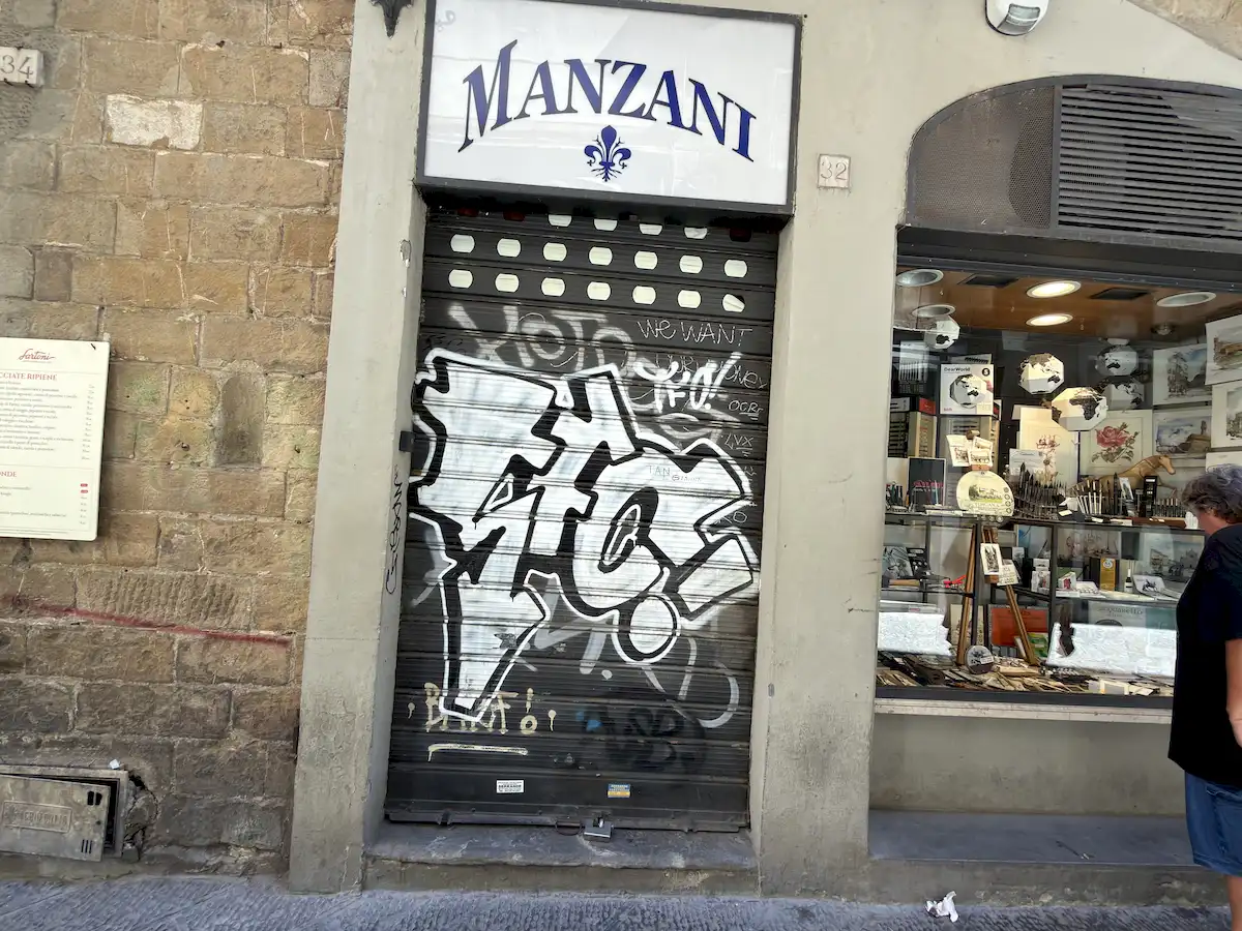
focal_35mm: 16
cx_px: 621
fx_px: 574
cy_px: 466
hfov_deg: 94.5
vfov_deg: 78.1
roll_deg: -2.9
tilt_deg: +2.4
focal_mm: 2.22
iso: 40
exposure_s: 1/50
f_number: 2.2
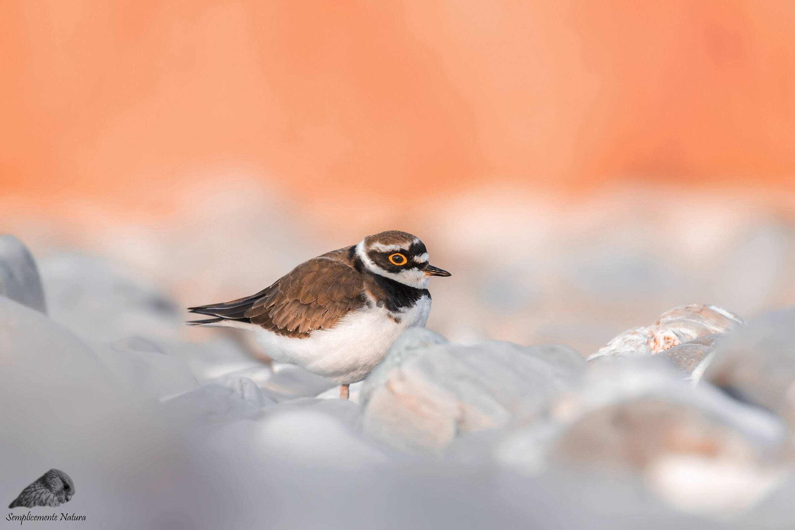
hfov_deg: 2.3
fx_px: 19873
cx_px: 398
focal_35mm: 900
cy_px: 265
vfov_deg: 1.5
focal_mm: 600
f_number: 8
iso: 320
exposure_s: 1/125
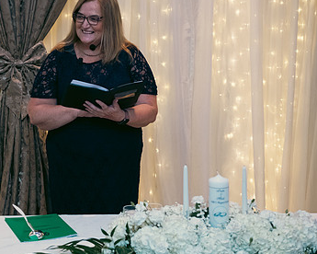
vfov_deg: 19.4
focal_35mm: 79
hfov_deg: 24.0
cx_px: 94
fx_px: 741
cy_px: 84
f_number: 3.5
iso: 800
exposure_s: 1/160
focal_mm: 50
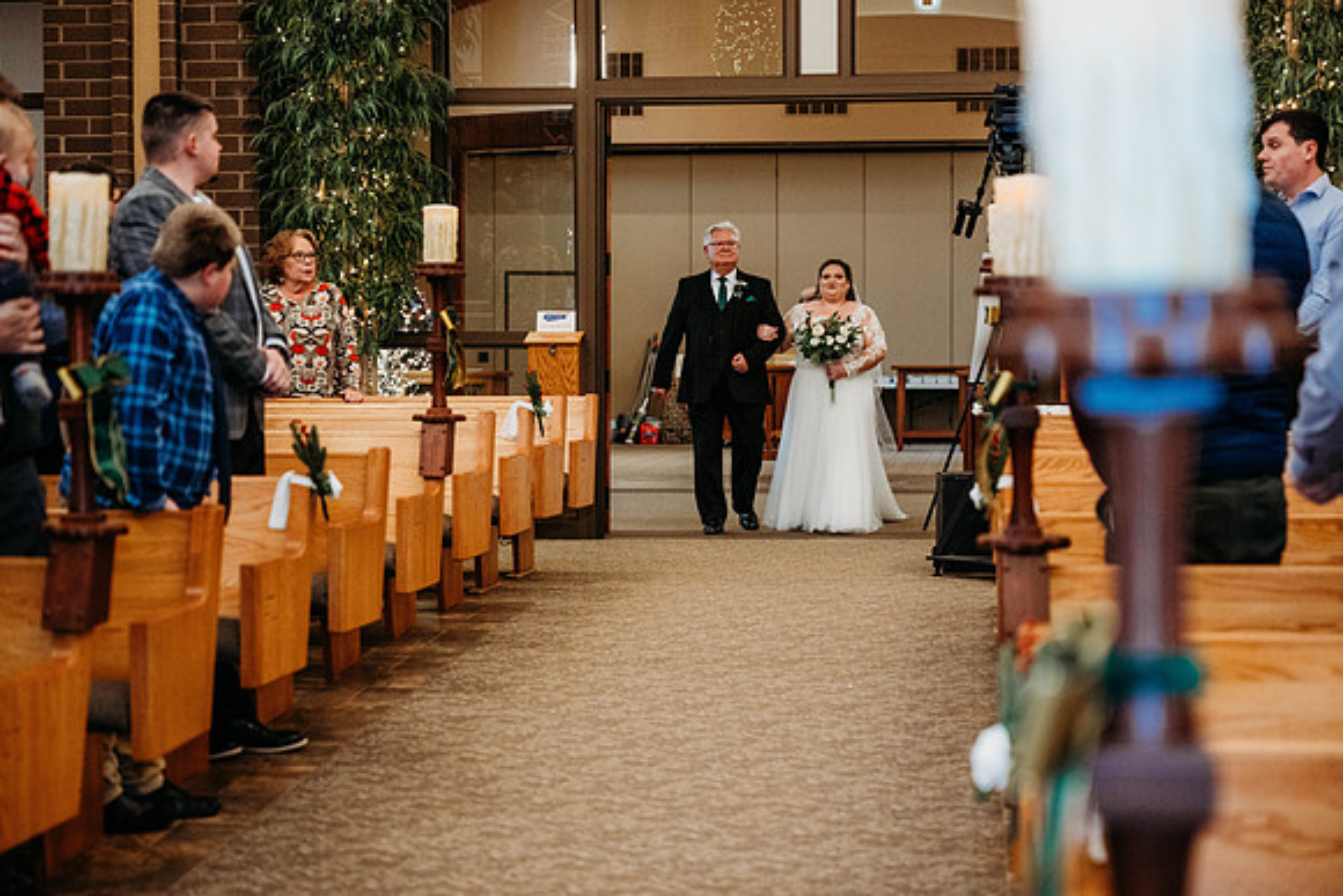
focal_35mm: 70
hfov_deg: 28.8
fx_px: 2612
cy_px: 448
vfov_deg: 19.5
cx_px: 672
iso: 2000
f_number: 2.8
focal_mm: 70
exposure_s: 1/200
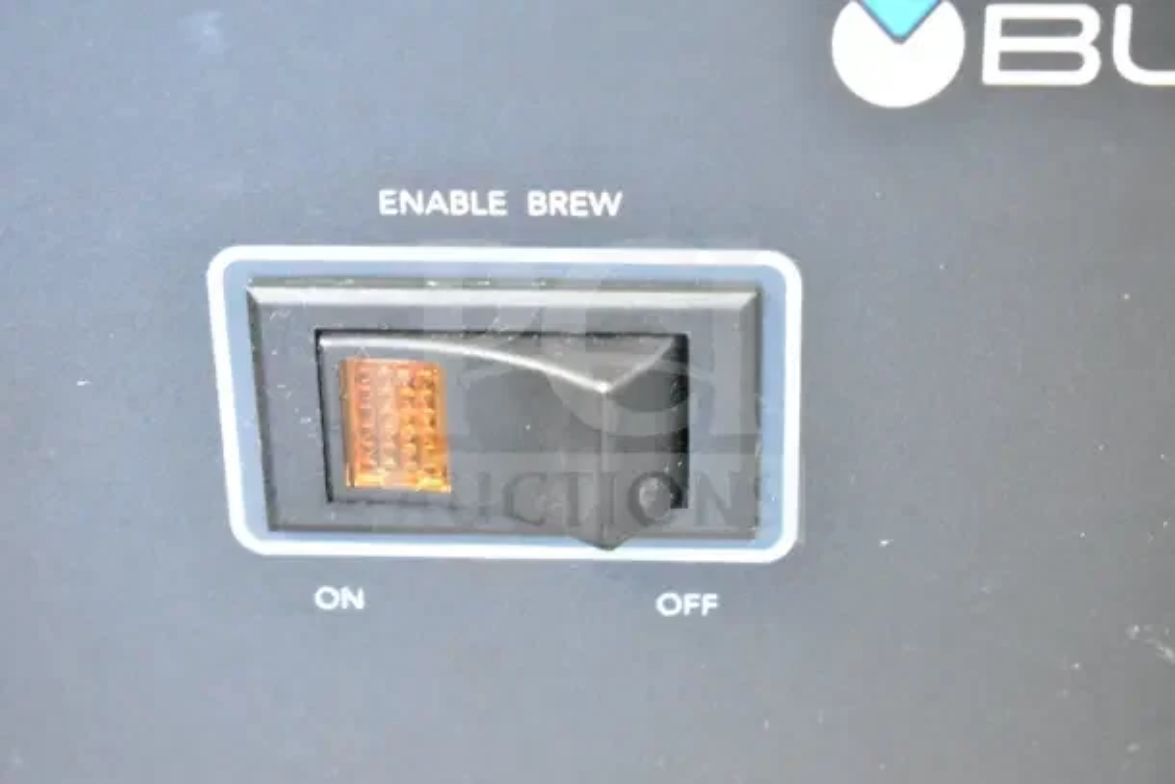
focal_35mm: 82
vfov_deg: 16.6
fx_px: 2693
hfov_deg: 24.6
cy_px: 392
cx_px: 588
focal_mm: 55
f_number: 5.6
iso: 25600
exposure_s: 1/25
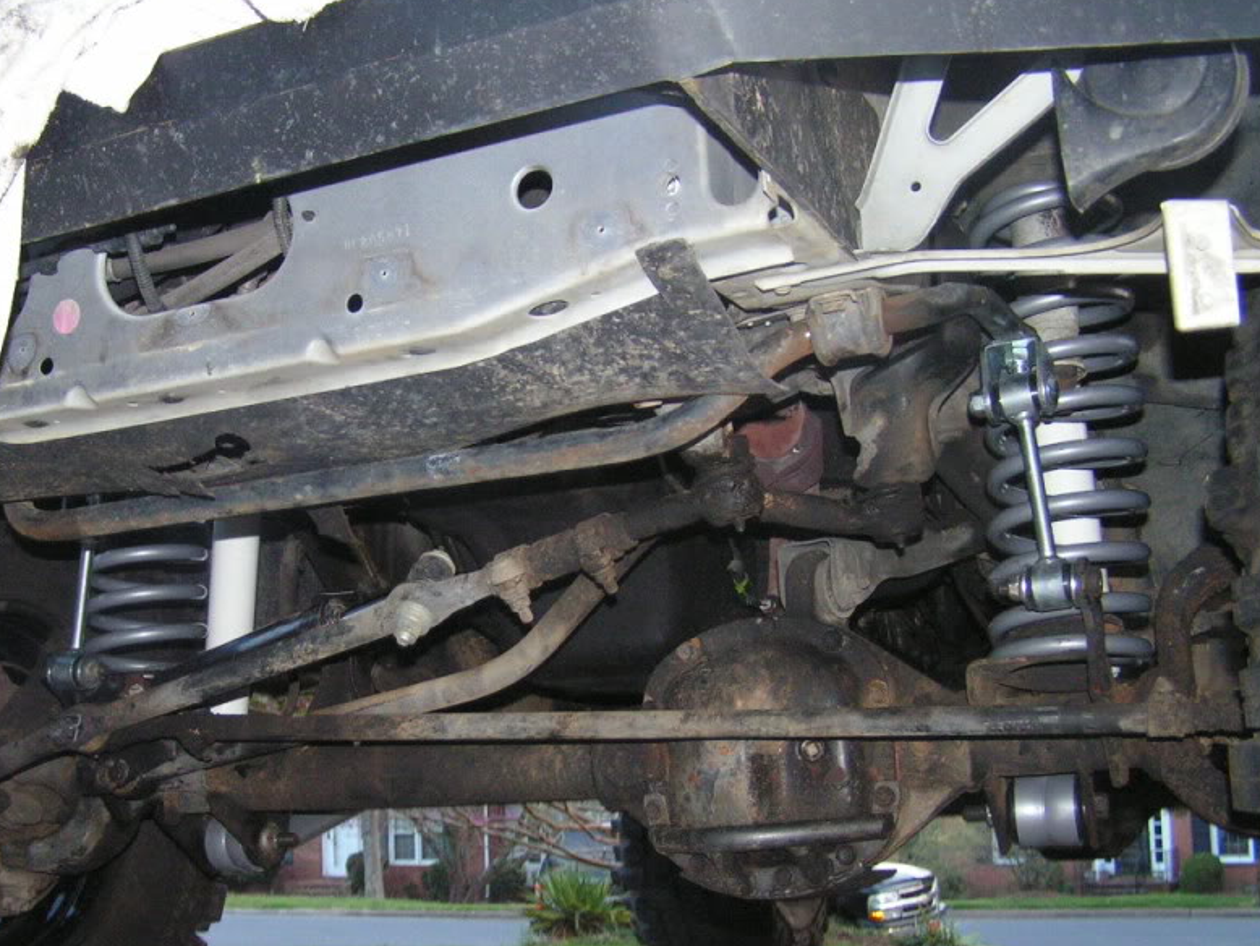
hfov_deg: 38.1
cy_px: 535
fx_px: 1821
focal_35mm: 50
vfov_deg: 29.1
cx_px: 526
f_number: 2.8
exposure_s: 1/40
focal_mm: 6.3
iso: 200
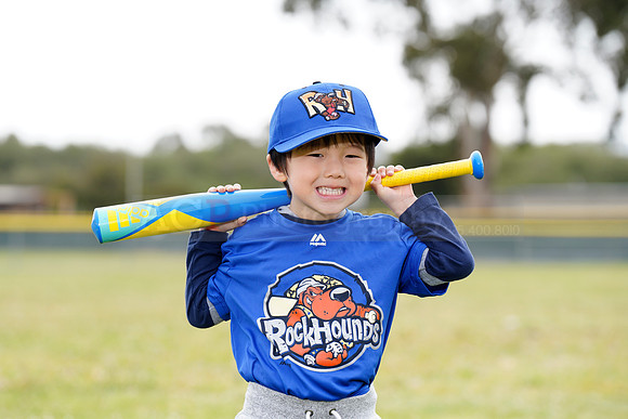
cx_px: 314
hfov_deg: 15.3
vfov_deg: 10.2
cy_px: 210
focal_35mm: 134
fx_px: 2338
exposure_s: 1/250
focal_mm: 134
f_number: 4.5
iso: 100
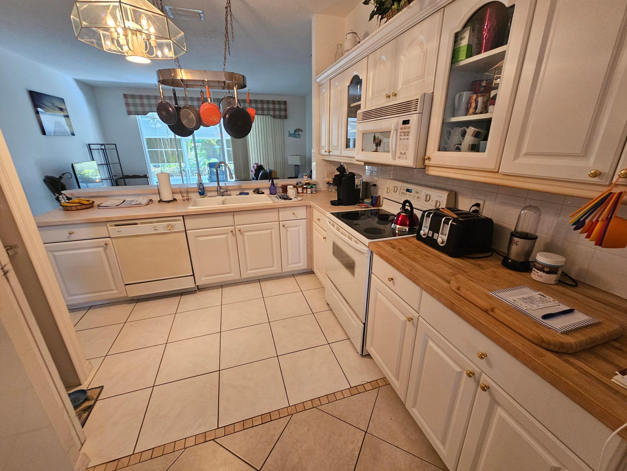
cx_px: 314
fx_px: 235
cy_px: 236
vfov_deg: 89.9
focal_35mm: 13
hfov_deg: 106.2
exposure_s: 1/30
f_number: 2.2
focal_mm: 2.2
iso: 320
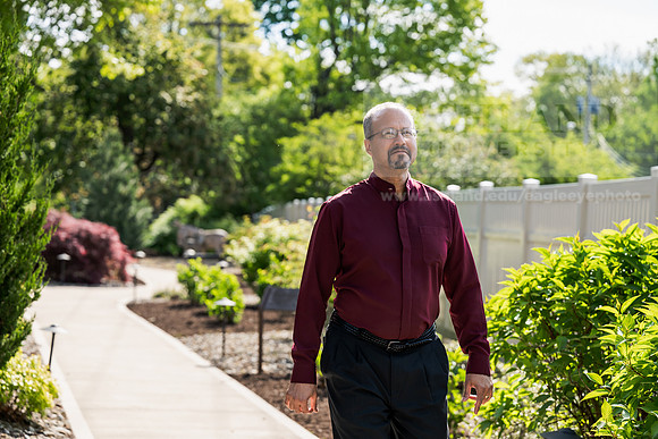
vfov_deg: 18.4
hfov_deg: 27.3
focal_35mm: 74
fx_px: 1353
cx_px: 329
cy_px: 220
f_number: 3.5
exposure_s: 1/400
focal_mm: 74
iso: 125
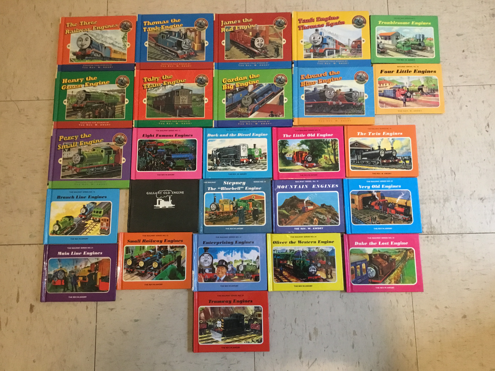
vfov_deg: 45.4
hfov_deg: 58.4
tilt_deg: -81.1
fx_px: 443
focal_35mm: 31
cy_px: 186
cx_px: 248
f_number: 2.4
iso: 200
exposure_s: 1/20
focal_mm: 3.3
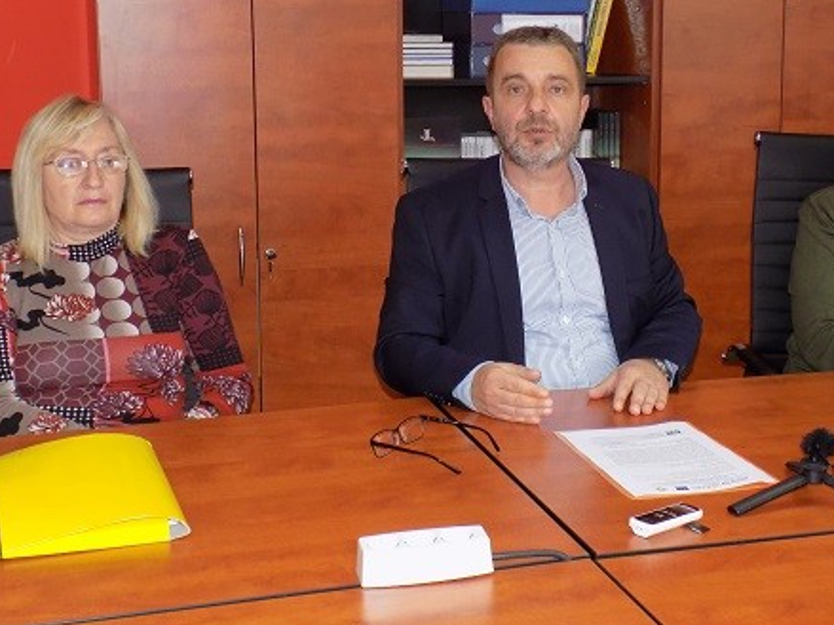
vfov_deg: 26.0
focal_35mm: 56
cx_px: 473
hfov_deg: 34.3
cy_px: 230
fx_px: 1349
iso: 250
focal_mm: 7.3
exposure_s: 1/30
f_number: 3.6
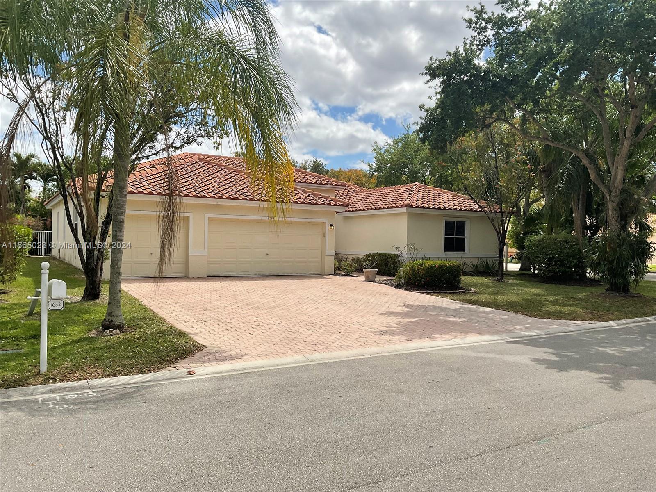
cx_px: 328
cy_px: 246
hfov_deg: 61.7
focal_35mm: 29
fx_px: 550
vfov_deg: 48.2
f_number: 1.8
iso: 16
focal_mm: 3
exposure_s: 1/1250
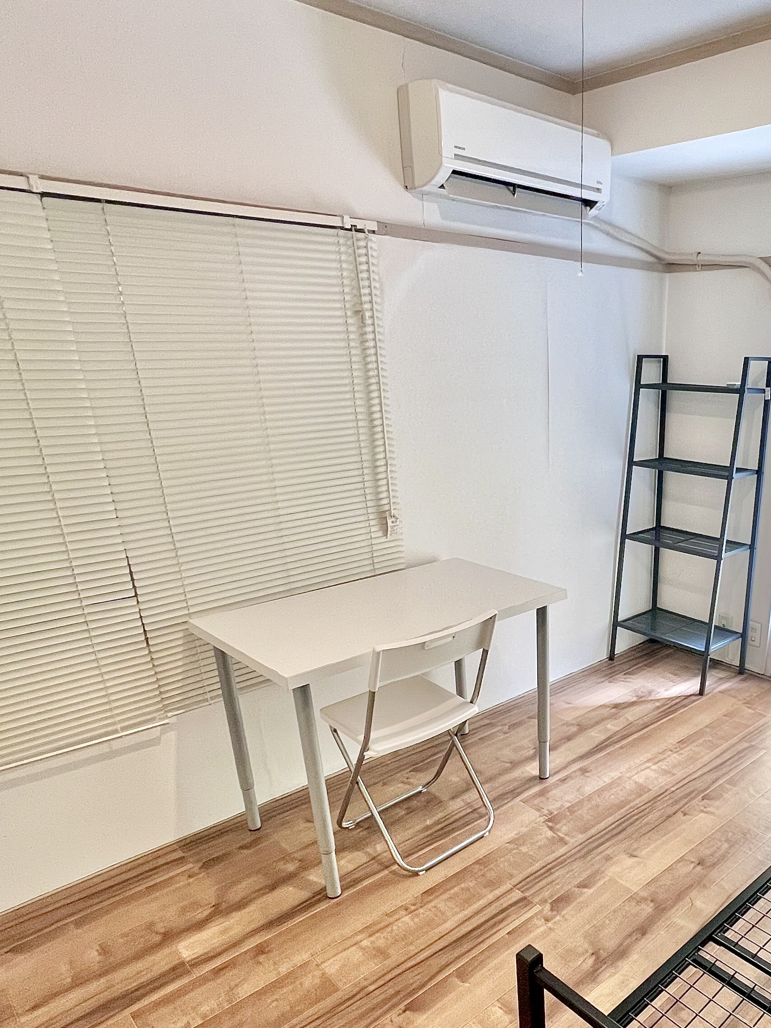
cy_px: 642
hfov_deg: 55.5
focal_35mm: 23
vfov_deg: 72.7
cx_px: 596
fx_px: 683
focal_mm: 1.57
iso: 200
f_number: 1.8
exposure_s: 1/120
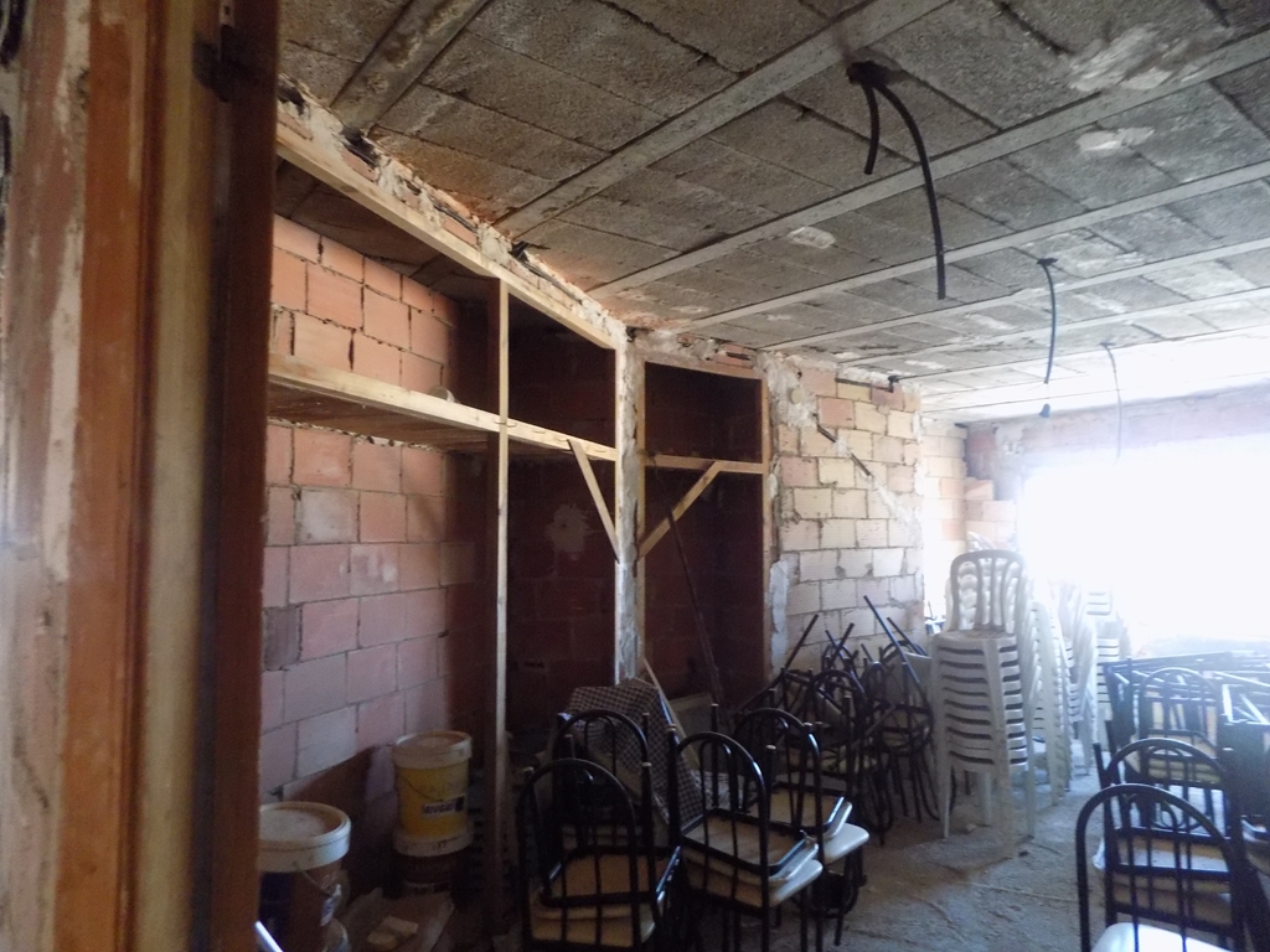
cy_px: 476
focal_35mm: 23
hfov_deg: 73.9
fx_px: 844
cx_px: 635
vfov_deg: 58.9
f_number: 3.1
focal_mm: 4
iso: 400
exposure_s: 1/20
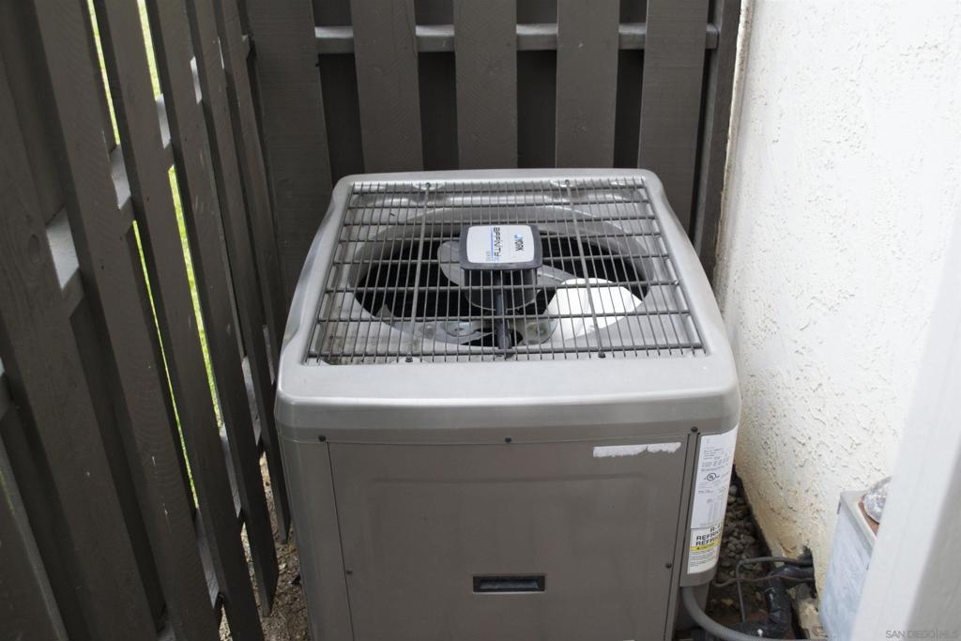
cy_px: 320
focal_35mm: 36
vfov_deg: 36.9
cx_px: 480
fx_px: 961
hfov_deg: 53.1
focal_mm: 24
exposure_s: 1/60
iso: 450
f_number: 4
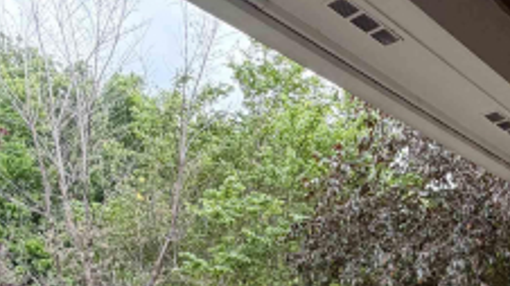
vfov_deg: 23.5
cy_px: 369
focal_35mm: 45
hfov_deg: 45.2
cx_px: 313
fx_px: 608
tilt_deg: +1.7
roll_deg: -2.9
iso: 100
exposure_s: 1/121
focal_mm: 2.22
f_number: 2.2
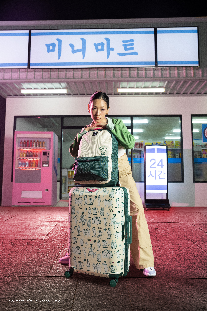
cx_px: 104
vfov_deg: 61.9
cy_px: 156
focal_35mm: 30
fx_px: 259
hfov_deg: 43.6
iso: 1000
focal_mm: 30
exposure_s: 1/125
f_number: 5
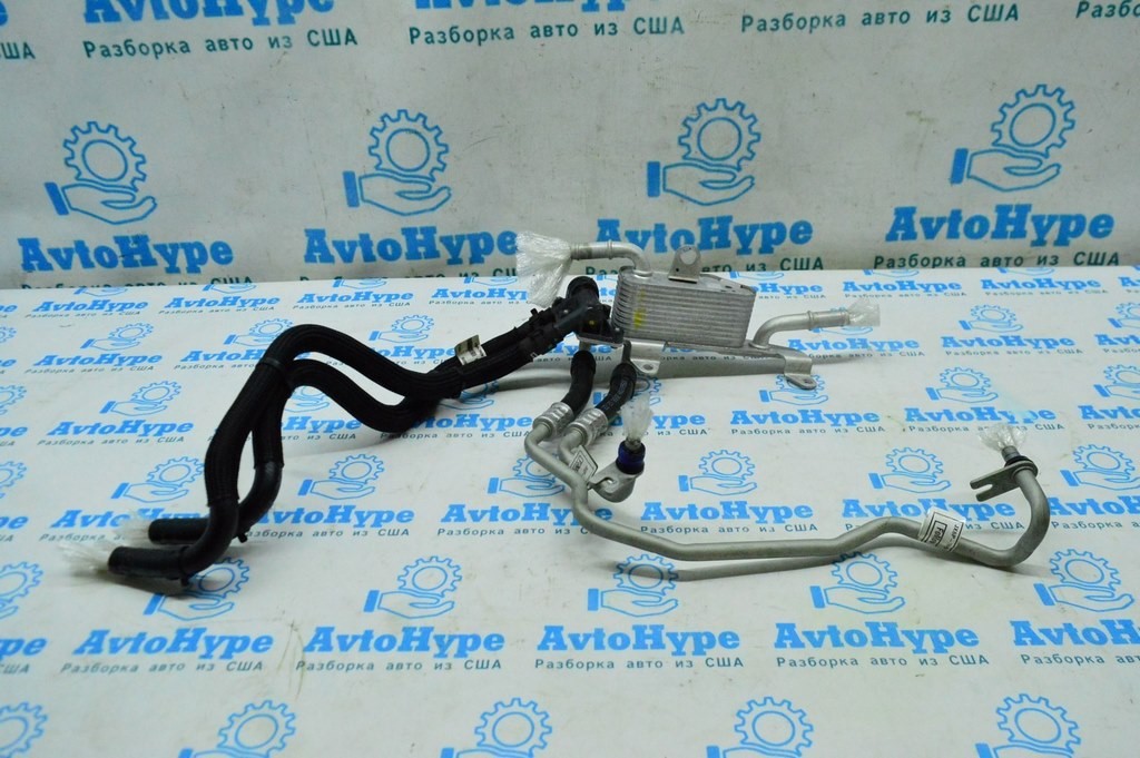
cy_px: 379
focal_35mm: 27
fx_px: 854
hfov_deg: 67.4
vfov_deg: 47.9
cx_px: 570
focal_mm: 18
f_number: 6.3
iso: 6400
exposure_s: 1/640
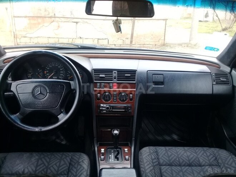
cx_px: 118
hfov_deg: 58.4
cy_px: 88
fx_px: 211
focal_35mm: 31
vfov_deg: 45.4
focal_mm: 3.3
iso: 64
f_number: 2.2
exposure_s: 1/50
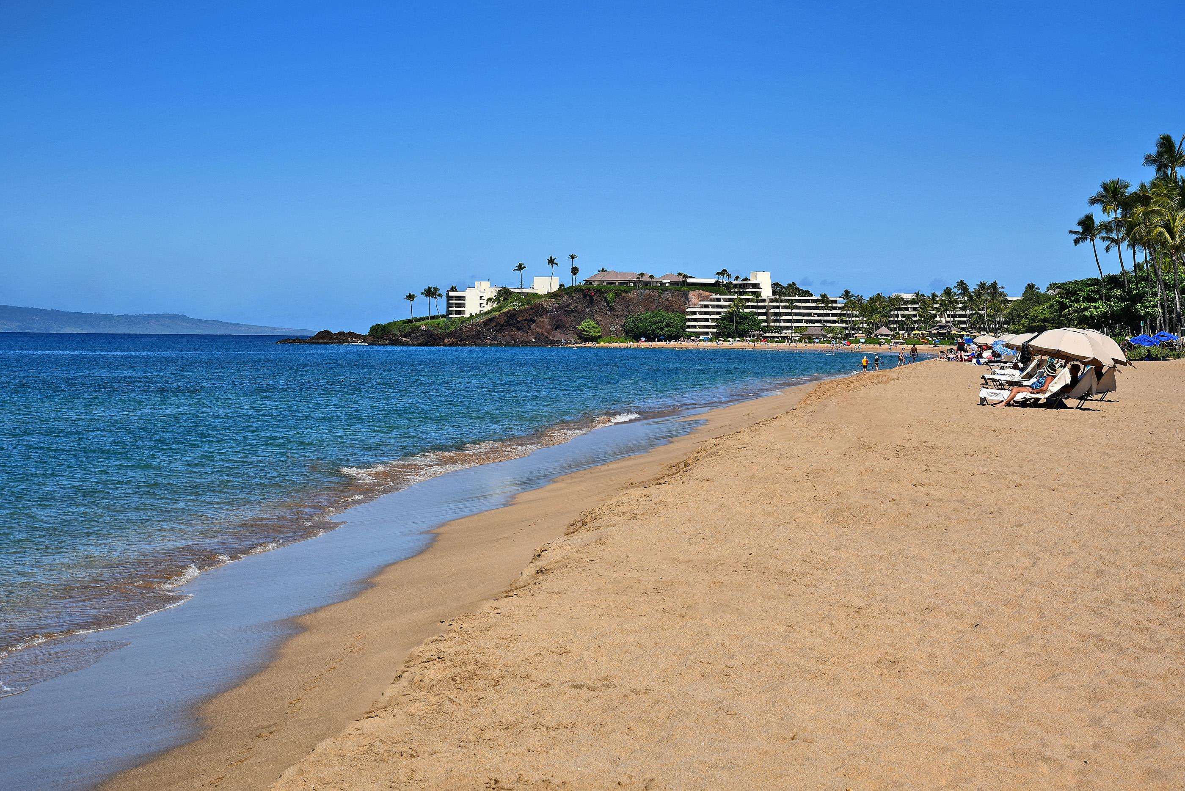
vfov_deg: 20.6
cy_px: 396
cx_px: 592
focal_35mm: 66
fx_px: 2173
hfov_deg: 30.5
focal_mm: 66
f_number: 14
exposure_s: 1/200
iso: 100
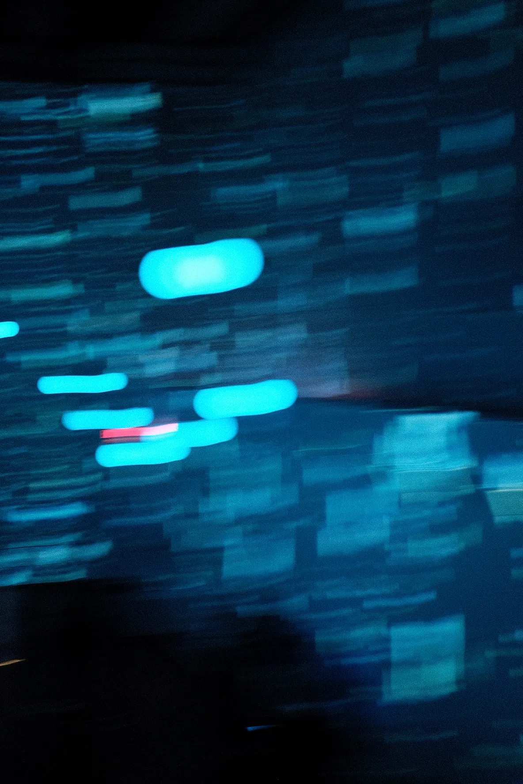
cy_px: 392
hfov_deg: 25.5
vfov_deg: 37.5
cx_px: 262
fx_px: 1155
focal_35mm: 53
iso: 400
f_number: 2
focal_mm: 35
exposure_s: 1/6
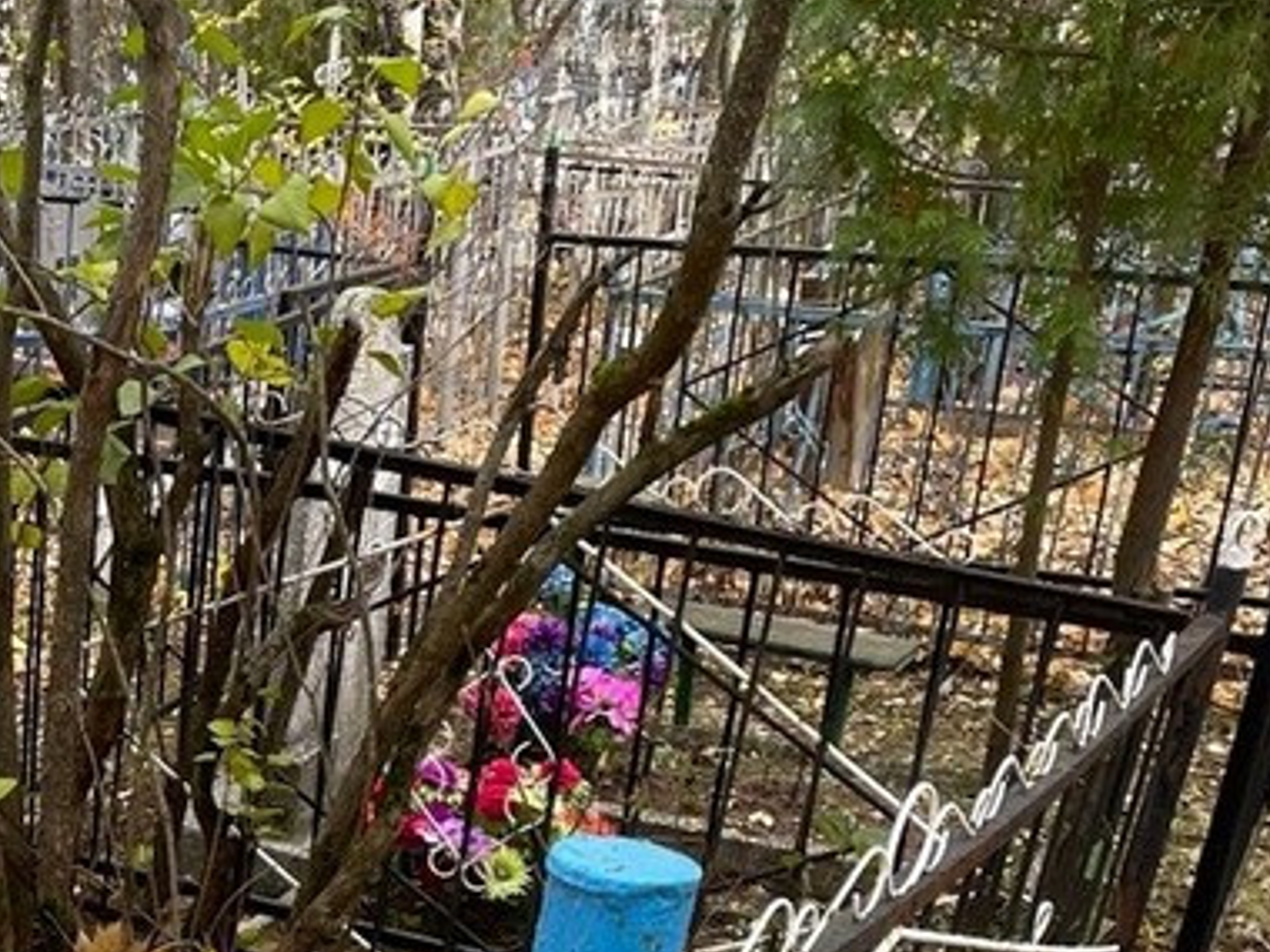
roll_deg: -3.0
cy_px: 1082
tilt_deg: -26.9
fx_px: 2568
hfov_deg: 26.5
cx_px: 50
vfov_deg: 20.0
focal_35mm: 70
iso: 32
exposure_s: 1/121
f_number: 1.6
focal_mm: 4.2
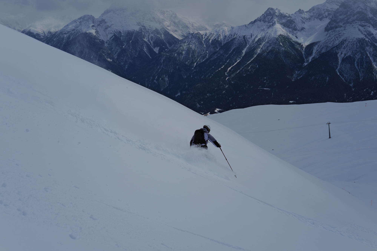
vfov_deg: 31.2
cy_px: 126
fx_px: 450
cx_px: 188
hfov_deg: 45.5
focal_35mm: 43
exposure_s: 1/1000
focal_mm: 43
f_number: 10
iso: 100
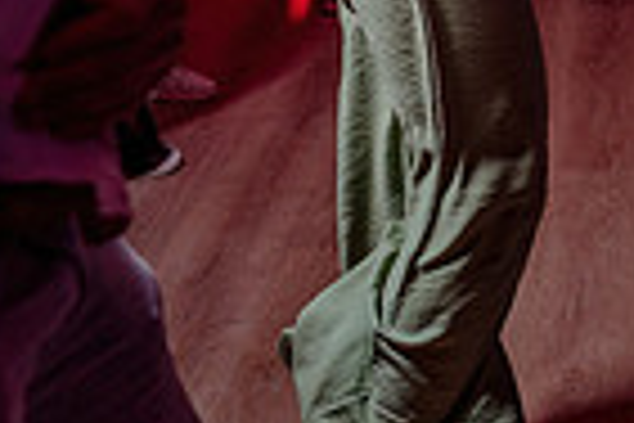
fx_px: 1955
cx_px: 562
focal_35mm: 111
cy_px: -358
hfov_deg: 18.2
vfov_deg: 11.4
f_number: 3.2
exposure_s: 1/50
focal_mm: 27
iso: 800
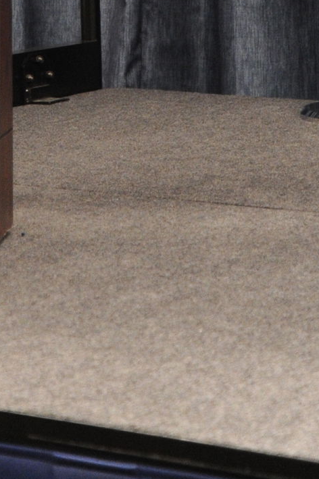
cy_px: -398
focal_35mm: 171
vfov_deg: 11.2
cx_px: -3
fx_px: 2275
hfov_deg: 8.0
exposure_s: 1/60
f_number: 4.2
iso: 3200
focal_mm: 42
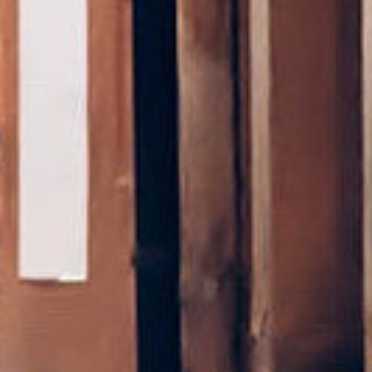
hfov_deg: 3.2
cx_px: -1138
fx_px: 6456
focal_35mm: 531
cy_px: -22
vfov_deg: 3.3
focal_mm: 52
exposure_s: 1/125
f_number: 2.8
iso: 12800
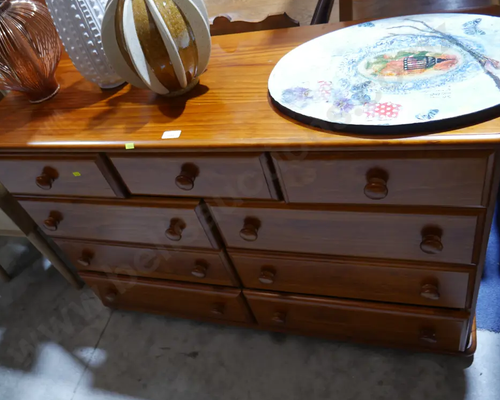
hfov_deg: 58.7
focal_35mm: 30
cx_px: 232
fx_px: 444
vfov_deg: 48.5
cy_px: 196
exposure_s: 1/60
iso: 640
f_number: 3.5
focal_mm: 14
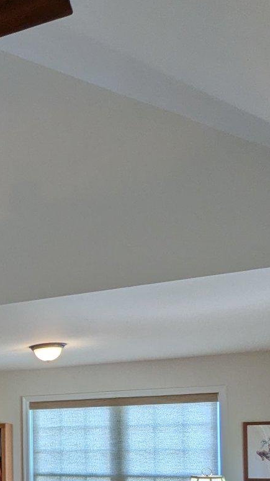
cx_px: -183
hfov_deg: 20.4
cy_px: 444
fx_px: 586
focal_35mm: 46
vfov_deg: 40.7
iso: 101
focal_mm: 2.35
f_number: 2.2
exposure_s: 1/120
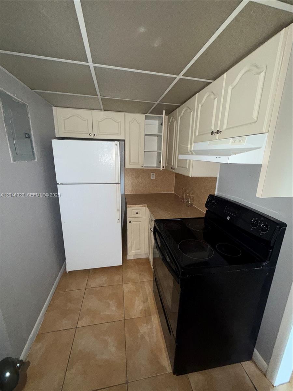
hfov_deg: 85.7
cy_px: 196
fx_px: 158
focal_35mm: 14
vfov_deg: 102.1
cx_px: 146
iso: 200
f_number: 2.2
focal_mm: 2.22
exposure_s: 1/26
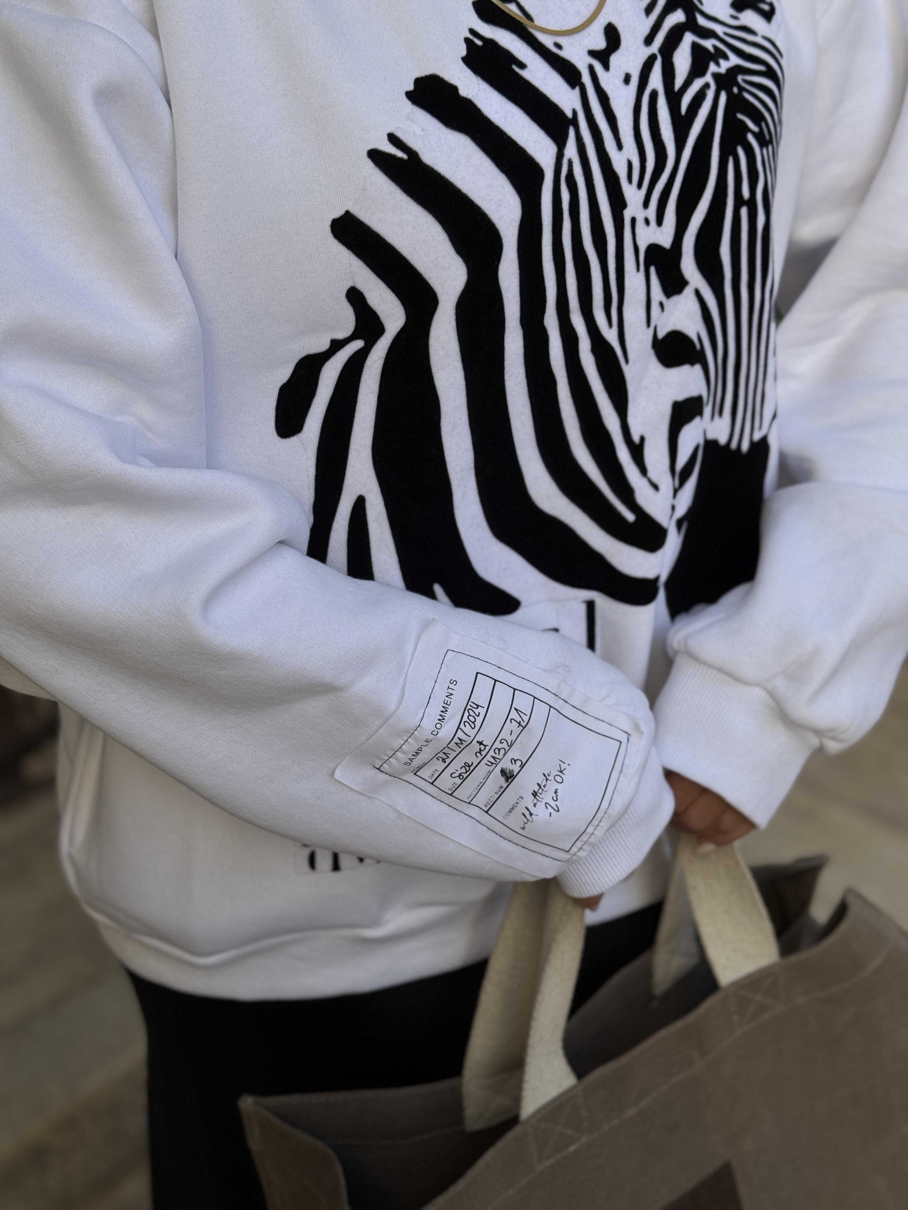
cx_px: 454
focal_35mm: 48
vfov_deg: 39.7
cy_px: 605
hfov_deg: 30.3
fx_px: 1679
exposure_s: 1/1524
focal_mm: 6.76
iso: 64
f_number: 1.78
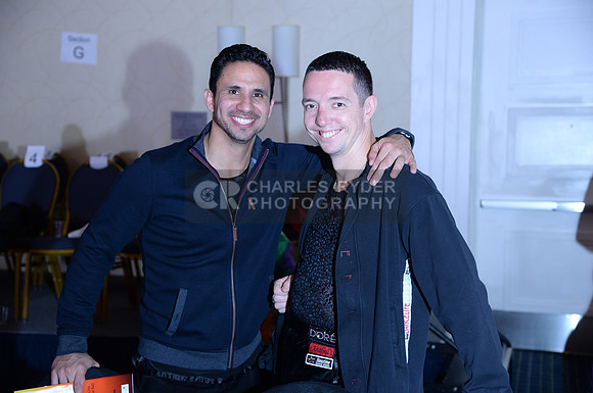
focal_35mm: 58
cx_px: 296
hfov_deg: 34.5
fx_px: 954
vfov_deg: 23.3
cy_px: 196
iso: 1250
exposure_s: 1/250
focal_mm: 58
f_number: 4.5
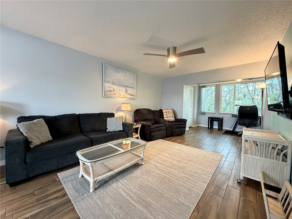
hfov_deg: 102.1
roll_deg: -0.8
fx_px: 118
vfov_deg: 85.7
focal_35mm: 14
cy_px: 110
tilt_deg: -2.0
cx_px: 146
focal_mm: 2.22
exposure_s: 1/60
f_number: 2.2
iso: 320
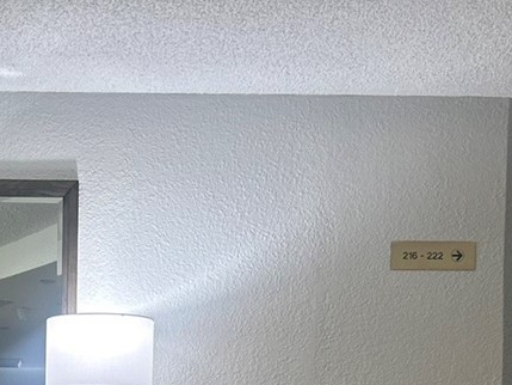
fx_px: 1435
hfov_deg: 19.9
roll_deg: -0.8
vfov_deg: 14.2
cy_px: 582
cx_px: 56
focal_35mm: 97
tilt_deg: -3.3
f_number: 1.5
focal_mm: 5.7
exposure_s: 1/60
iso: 80
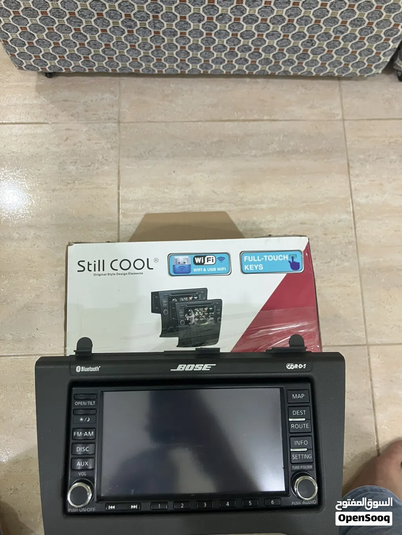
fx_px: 433
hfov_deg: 49.8
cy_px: 268
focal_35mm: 28
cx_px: 201
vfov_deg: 63.4
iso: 100
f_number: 1.8
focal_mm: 3.99
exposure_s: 1/50
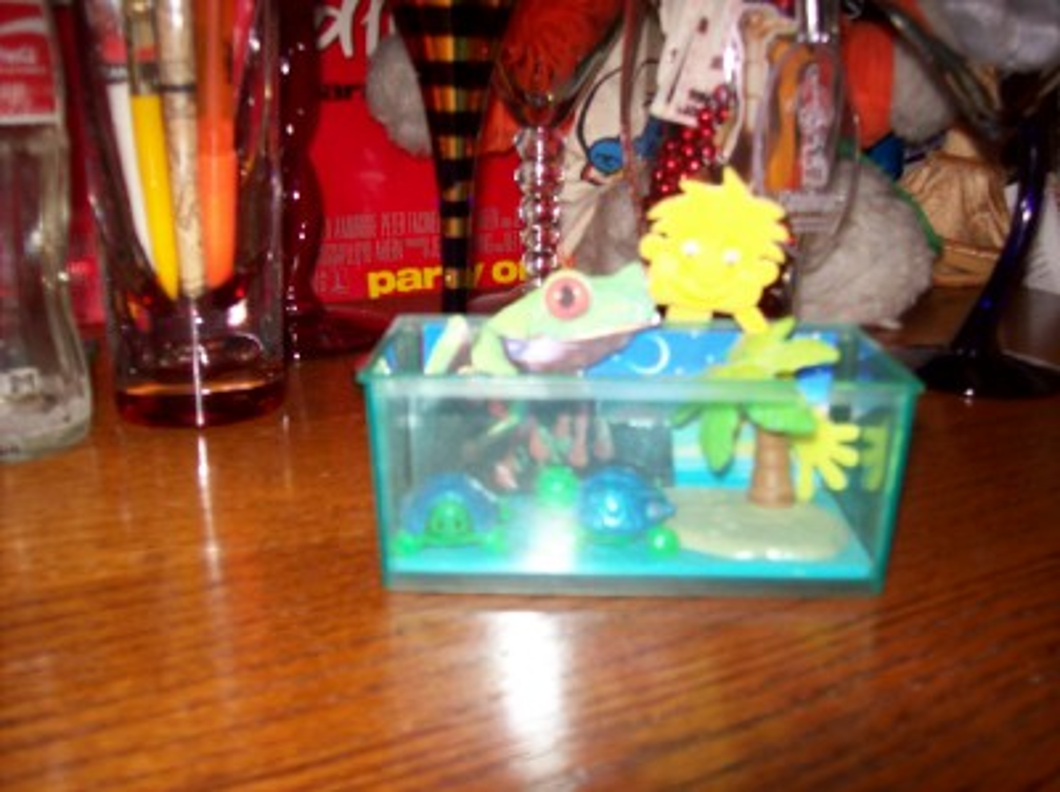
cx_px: 530
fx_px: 1101
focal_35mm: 36
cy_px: 396
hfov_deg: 51.4
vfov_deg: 39.6
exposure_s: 1/64
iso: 80
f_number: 2.7
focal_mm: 6
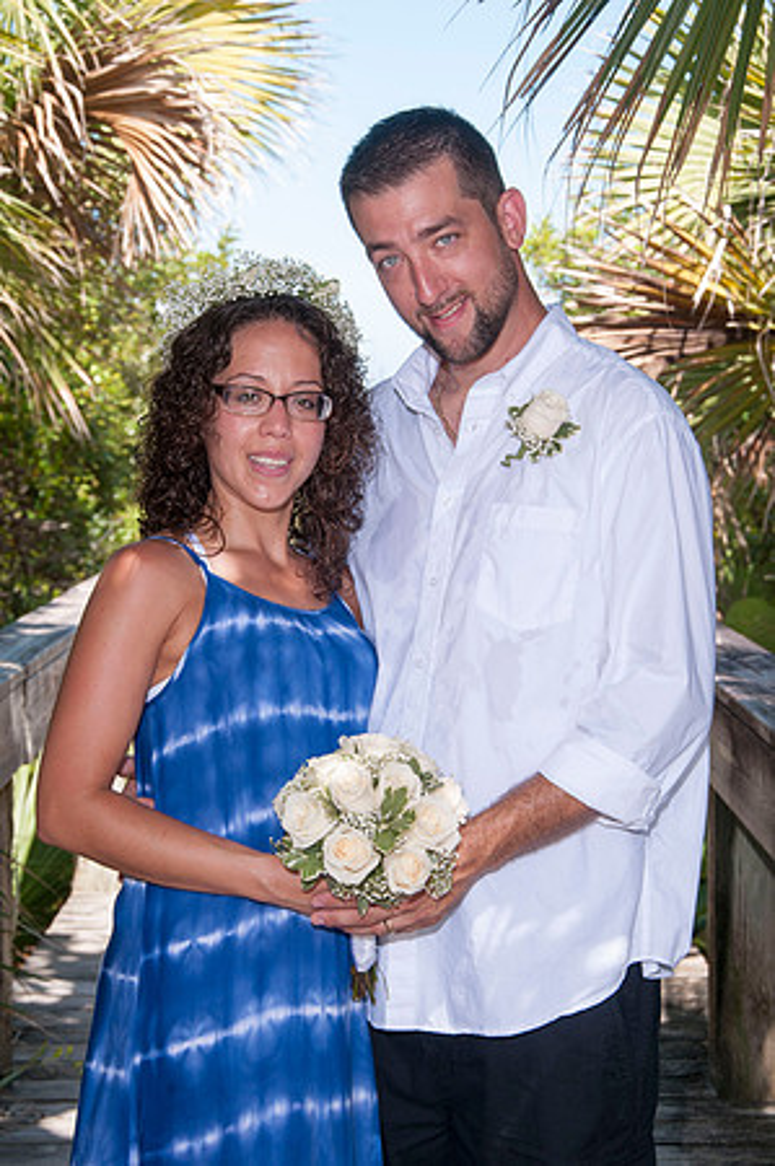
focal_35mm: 75
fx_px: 2427
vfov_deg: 27.0
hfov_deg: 18.1
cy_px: 583
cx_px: 388
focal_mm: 50
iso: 100
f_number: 7.1
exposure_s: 1/250
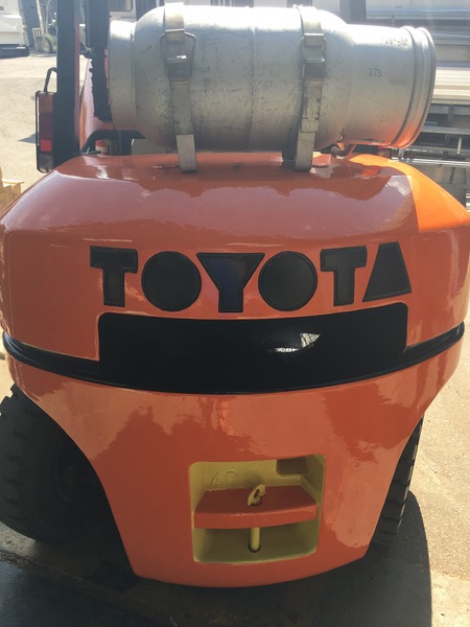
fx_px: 525
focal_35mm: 29
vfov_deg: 61.7
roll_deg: -0.1
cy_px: 314
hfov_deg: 48.2
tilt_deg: -24.6
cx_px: 235
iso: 25
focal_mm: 4.15
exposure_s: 1/513
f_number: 2.2
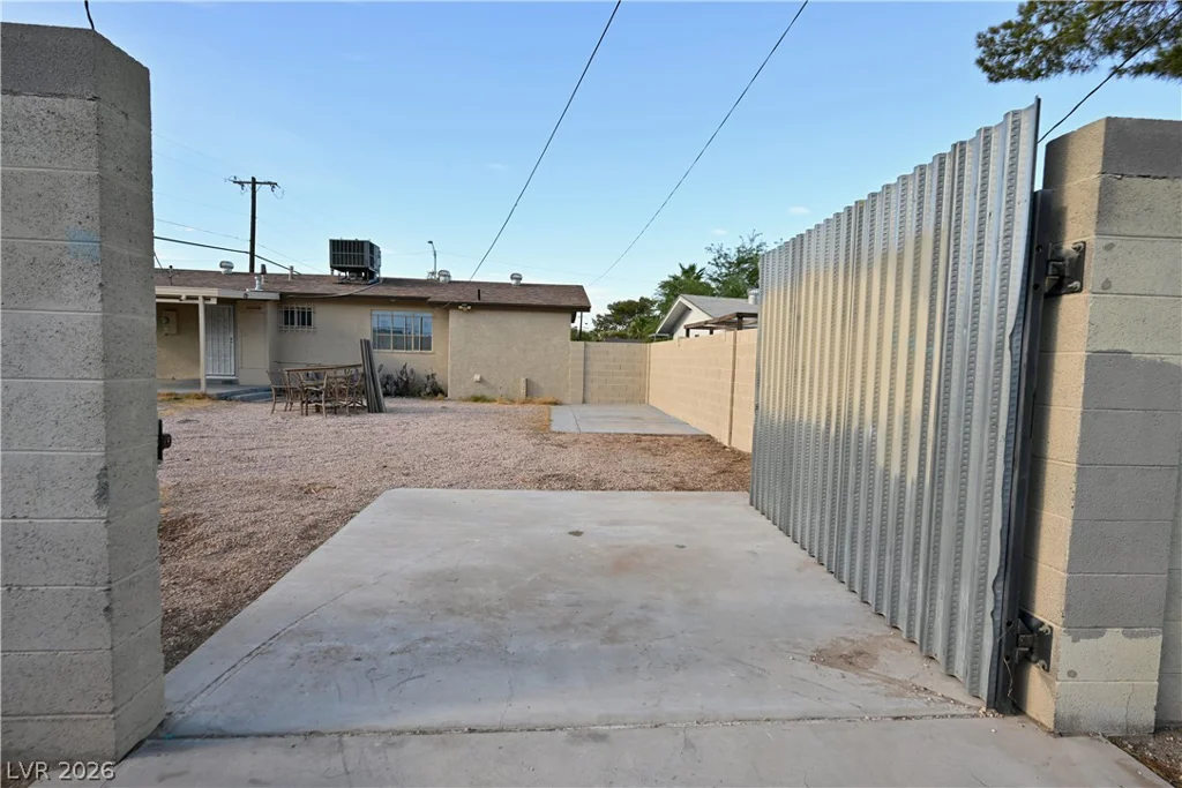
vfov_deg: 68.9
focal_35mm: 18
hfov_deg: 91.6
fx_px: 575
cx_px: 591
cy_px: 394
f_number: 9
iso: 100
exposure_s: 1/60
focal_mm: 17.5
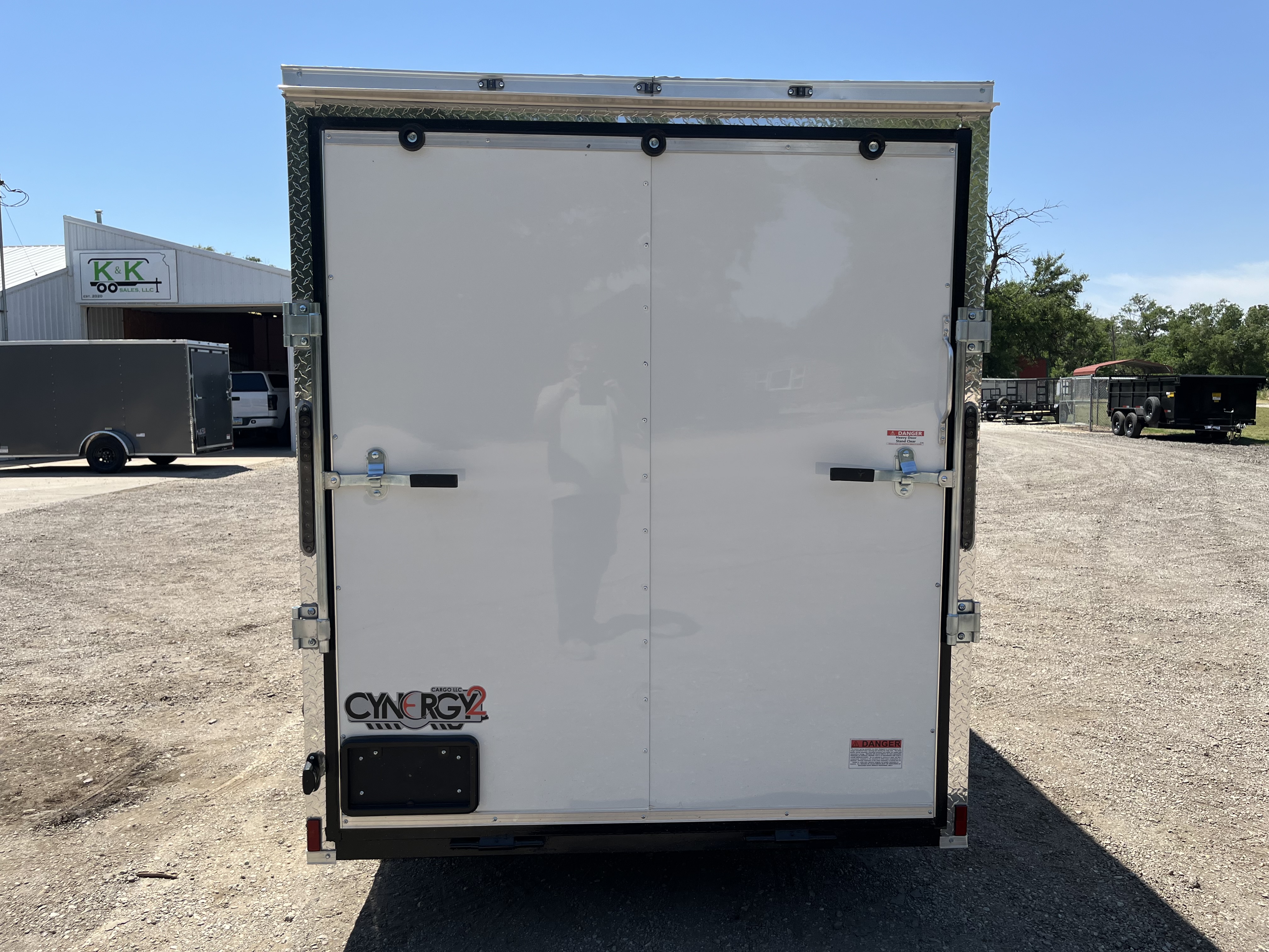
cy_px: 476
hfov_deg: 67.3
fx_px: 953
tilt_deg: -3.9
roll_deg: +1.3
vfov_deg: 53.1
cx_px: 634
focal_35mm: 26
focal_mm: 5.1
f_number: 1.6
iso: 50
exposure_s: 1/3311
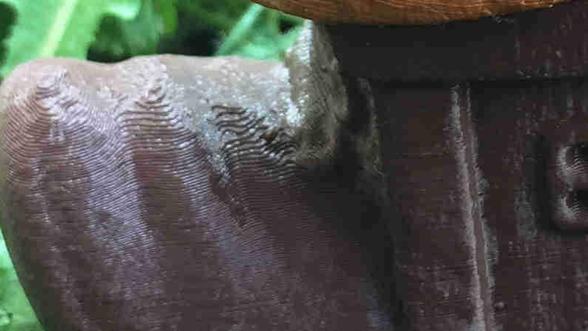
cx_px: 455
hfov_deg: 16.5
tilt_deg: -25.2
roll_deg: -2.3
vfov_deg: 9.3
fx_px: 2012
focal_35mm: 129
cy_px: -53
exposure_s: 1/120
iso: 50
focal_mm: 4.15
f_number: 2.2
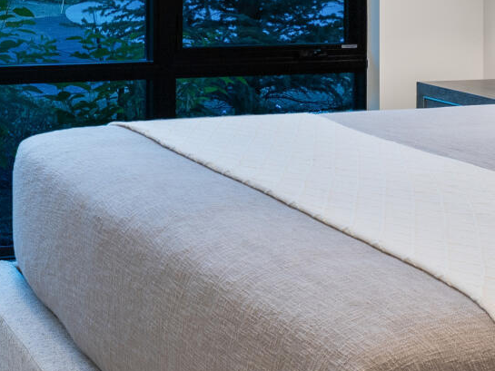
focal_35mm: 90
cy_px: -73
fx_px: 1287
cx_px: 114
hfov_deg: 21.5
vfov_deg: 15.8
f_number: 7.1
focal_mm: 17
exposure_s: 2
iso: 125
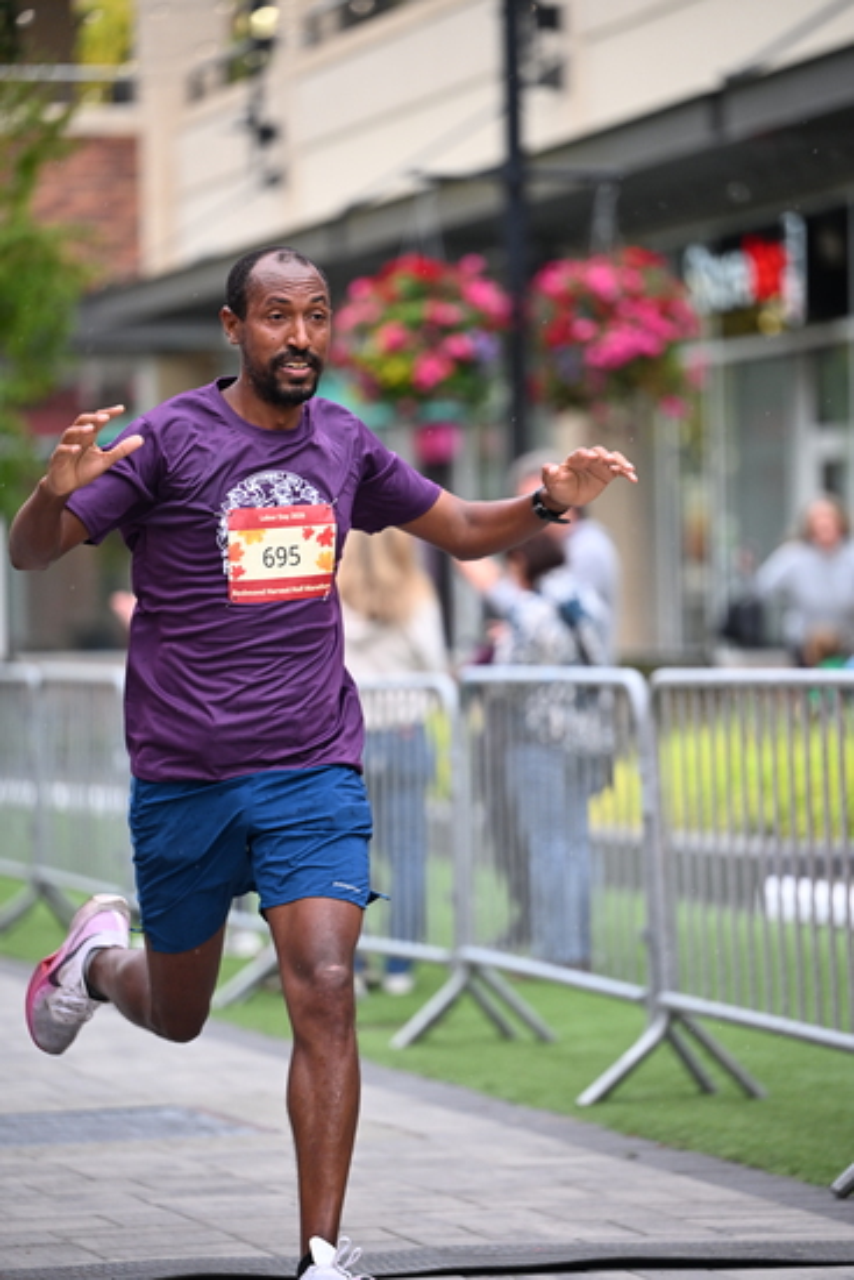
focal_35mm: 160
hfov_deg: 8.6
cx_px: 427
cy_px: 640
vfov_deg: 12.8
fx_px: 5689
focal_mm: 160
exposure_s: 1/1250
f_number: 2.8
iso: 1250
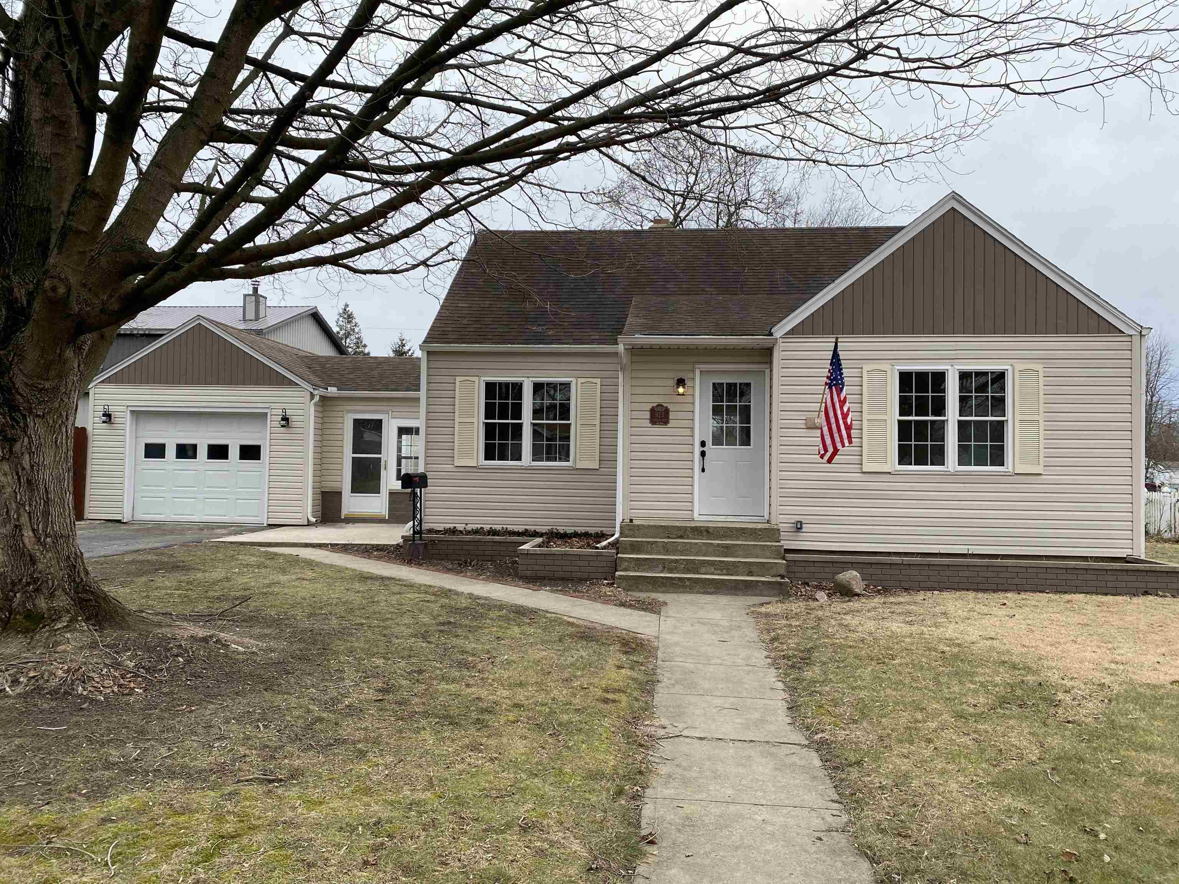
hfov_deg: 67.3
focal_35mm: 26
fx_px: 886
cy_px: 442
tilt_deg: +0.6
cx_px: 590
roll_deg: -1.0
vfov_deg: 53.1
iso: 32
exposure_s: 1/1063
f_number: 1.8
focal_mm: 4.25
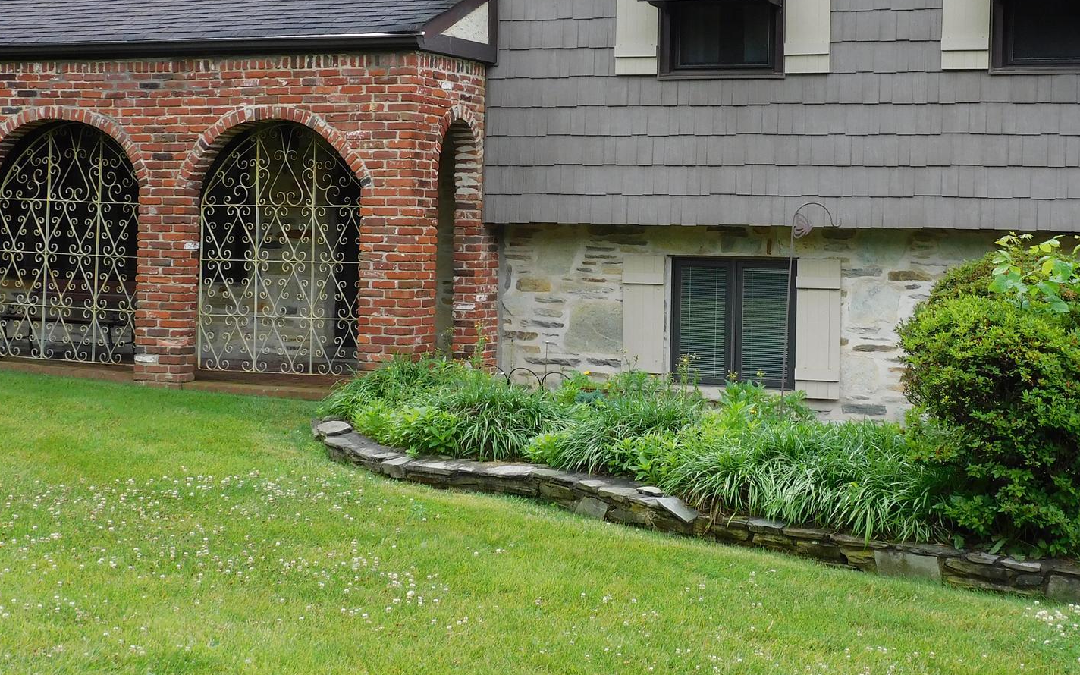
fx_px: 1795
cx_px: 693
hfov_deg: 33.3
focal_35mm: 61
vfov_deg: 21.2
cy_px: 208
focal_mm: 7.2
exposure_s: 1/250
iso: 125
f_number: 3.8
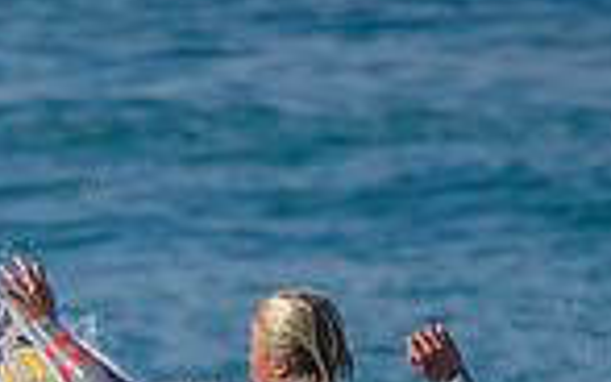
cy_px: 702
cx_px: 67
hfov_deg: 0.5
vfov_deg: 0.3
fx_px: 73446
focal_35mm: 4409
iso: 280
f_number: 6.3
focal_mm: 800
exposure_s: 1/2000
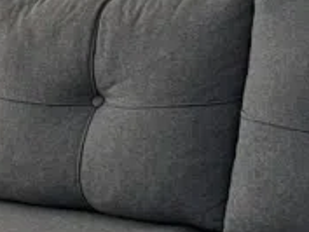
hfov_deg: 18.7
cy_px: 89
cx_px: -136
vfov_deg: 15.7
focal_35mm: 94
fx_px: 840
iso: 125
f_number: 1.5
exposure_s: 1/50
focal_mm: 5.7
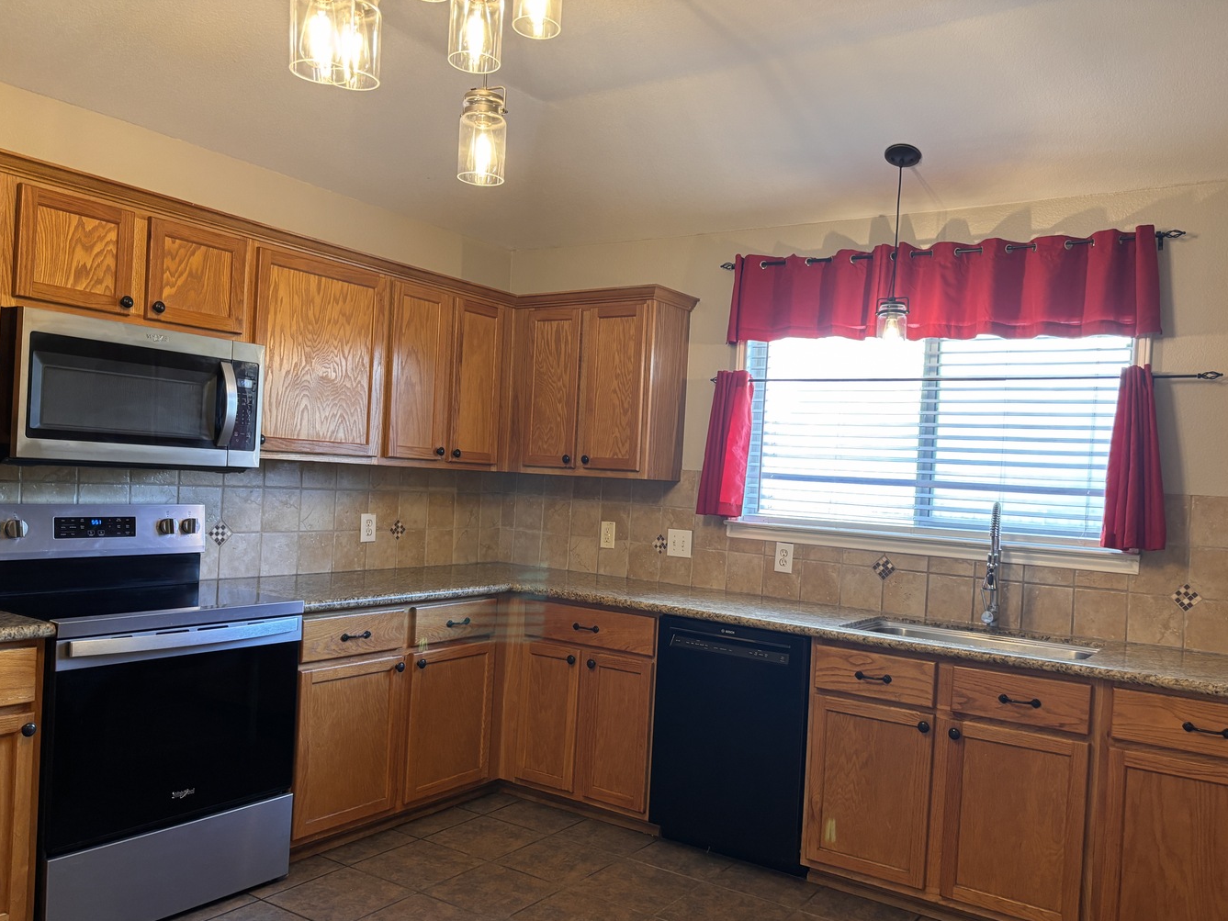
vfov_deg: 49.7
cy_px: 492
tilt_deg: -1.3
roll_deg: -3.3
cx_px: 658
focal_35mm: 28
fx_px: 993
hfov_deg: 63.4
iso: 200
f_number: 1.6
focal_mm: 5.96
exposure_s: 1/60
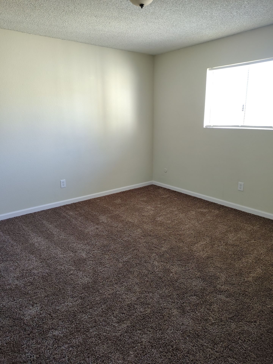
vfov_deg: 71.6
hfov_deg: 56.8
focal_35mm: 24
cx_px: 136
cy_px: 182
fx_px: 252
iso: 1014
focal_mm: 5.56
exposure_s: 1/120
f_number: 1.8
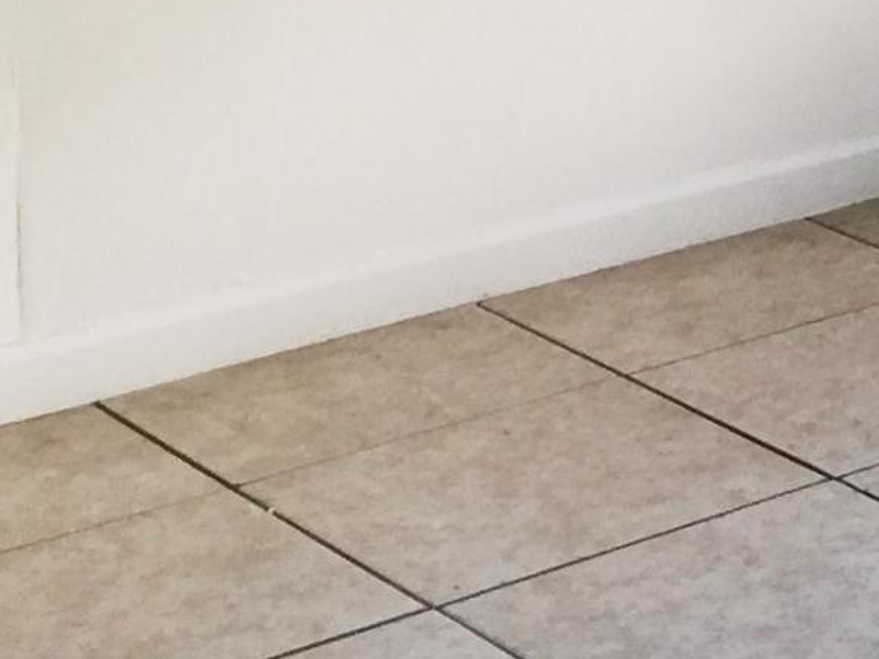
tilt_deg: -5.9
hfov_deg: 11.3
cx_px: 1982
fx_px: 3809
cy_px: -592
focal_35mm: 150
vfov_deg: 9.4
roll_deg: -0.8
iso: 32
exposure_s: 1/30
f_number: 2.2
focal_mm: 4.15
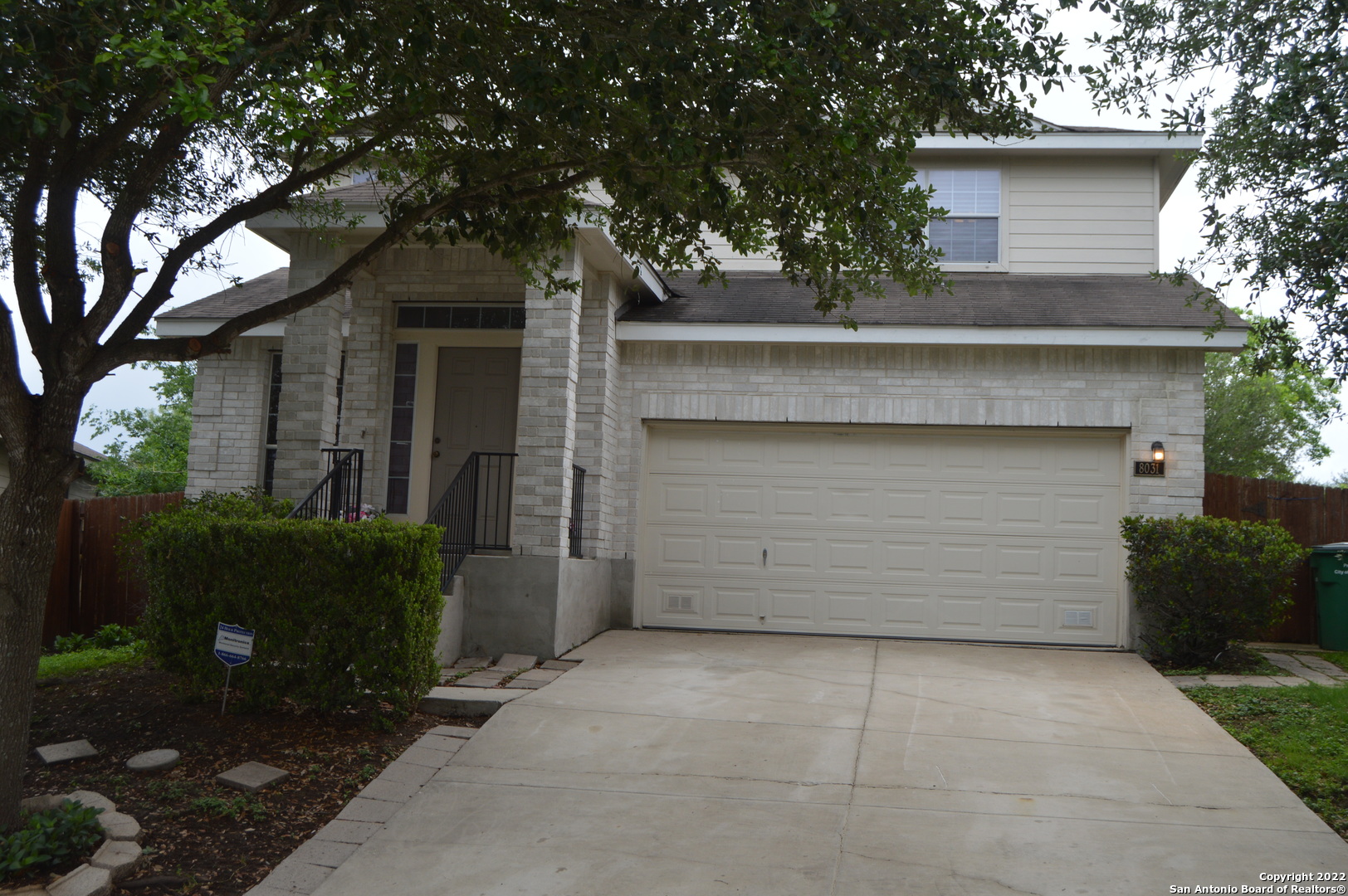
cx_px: 674
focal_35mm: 36
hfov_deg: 53.2
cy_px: 448
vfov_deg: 36.8
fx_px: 1347
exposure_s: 1/125
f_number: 5.6
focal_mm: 24
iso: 160
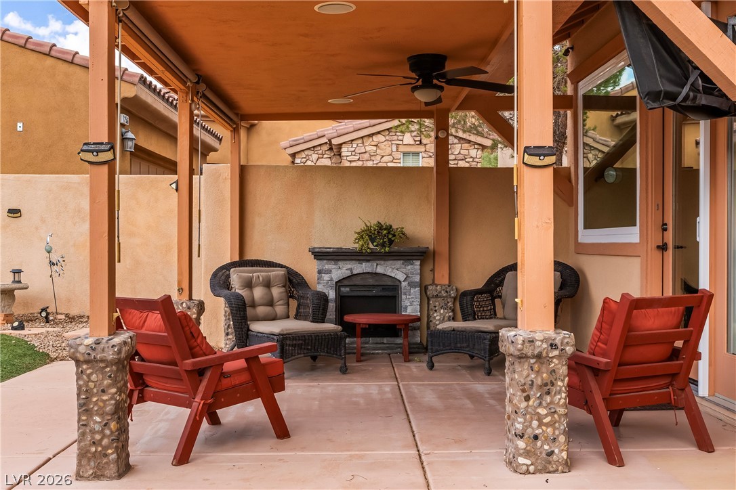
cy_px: 245
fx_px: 859
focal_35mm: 42
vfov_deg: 31.9
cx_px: 368
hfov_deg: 46.4
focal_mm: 28
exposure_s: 1/8000
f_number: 8
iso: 400
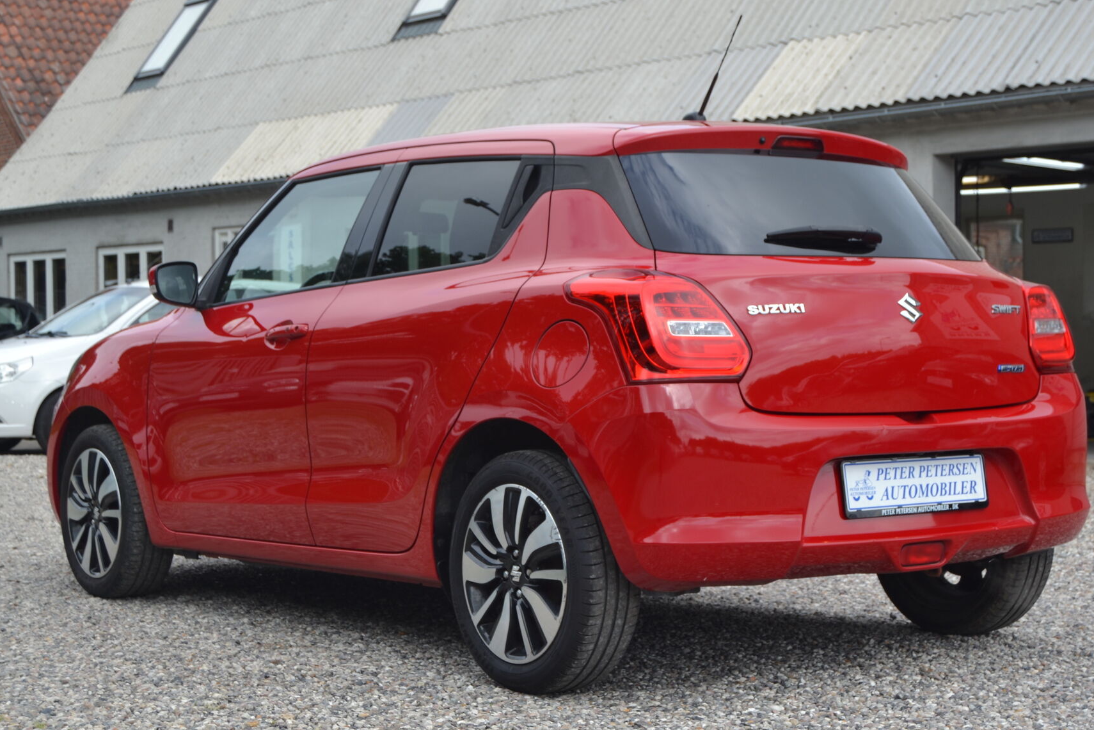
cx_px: 571
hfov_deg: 31.4
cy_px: 389
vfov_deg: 21.2
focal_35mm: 64
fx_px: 1945
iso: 100
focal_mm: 38
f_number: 7.1
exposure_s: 1/200
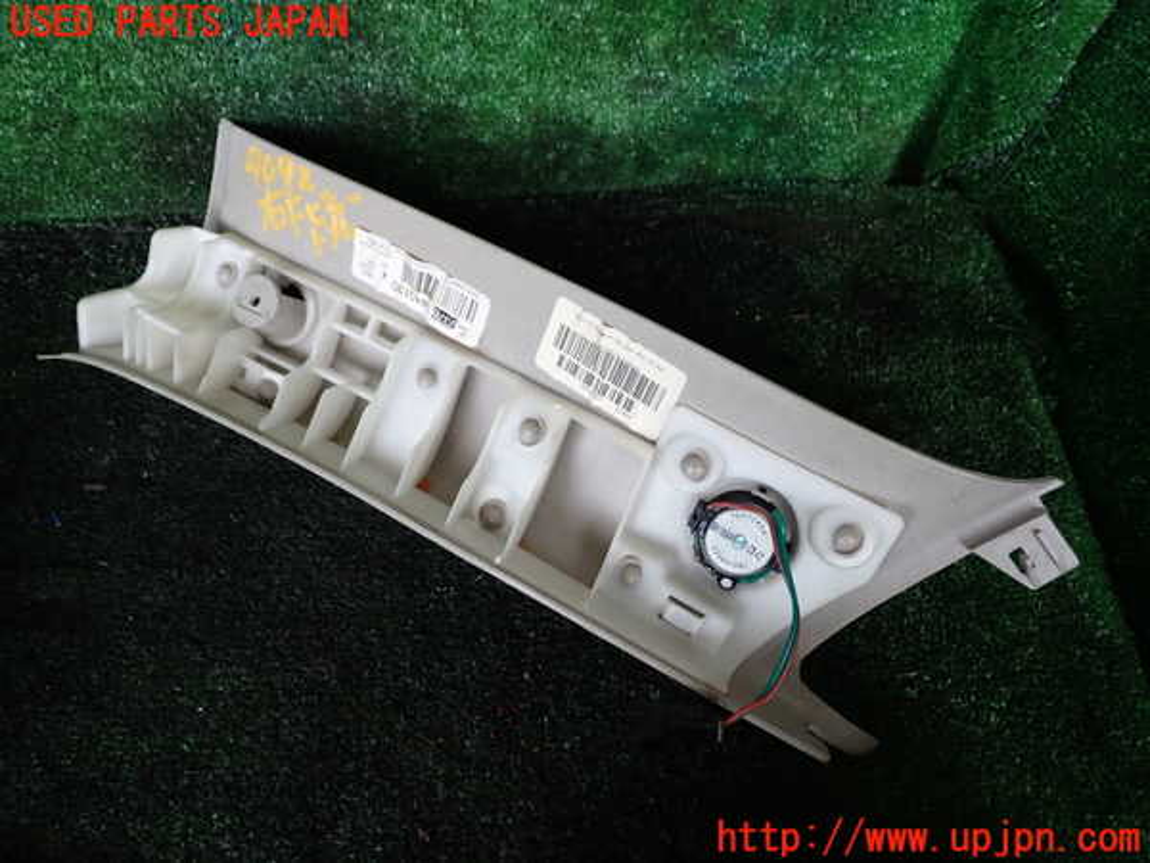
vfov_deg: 46.8
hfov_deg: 60.0
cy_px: 432
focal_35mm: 30
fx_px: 997
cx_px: 575
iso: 125
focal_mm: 5.4
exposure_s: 1/60
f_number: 2.3
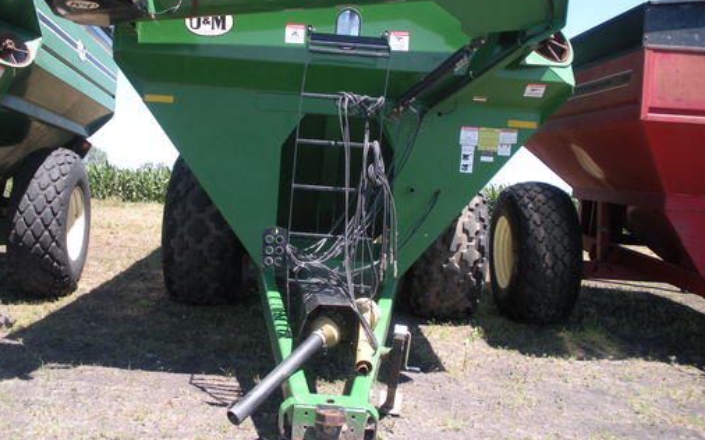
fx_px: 788
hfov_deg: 48.2
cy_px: 175
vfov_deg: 31.1
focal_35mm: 41
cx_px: 327
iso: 64
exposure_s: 1/208
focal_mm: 6.3
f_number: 3.5
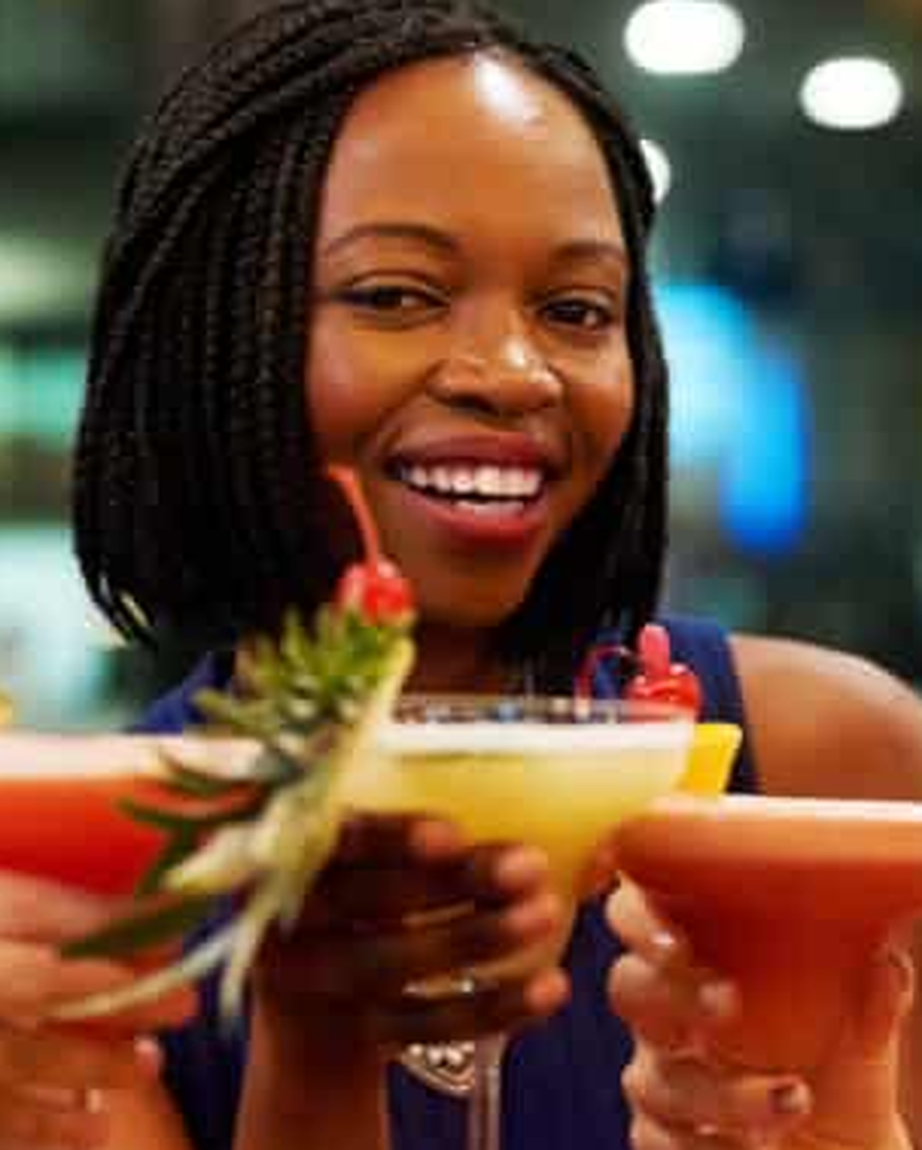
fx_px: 4327
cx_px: 475
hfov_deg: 12.2
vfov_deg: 15.1
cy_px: 692
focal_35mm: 127
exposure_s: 1/100
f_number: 1.8
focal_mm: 50
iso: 800
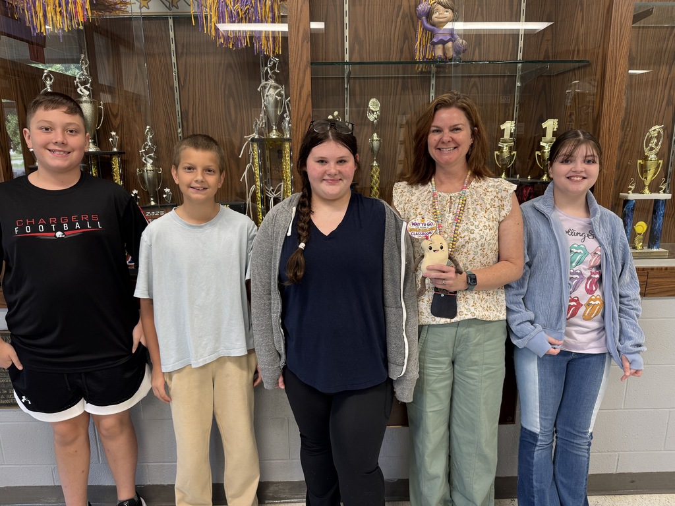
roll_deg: +1.2
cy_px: 253
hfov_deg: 71.6
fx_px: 468
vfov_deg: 56.8
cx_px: 338
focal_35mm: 24
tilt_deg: -14.1
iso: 125
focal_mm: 6.76
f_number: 1.78
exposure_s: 1/60
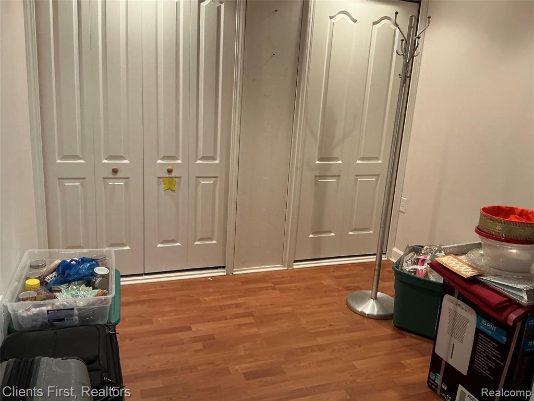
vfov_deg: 49.7
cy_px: 200
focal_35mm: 28
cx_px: 267
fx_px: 432
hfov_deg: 63.4
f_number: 1.8
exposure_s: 1/60
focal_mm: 3
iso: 125
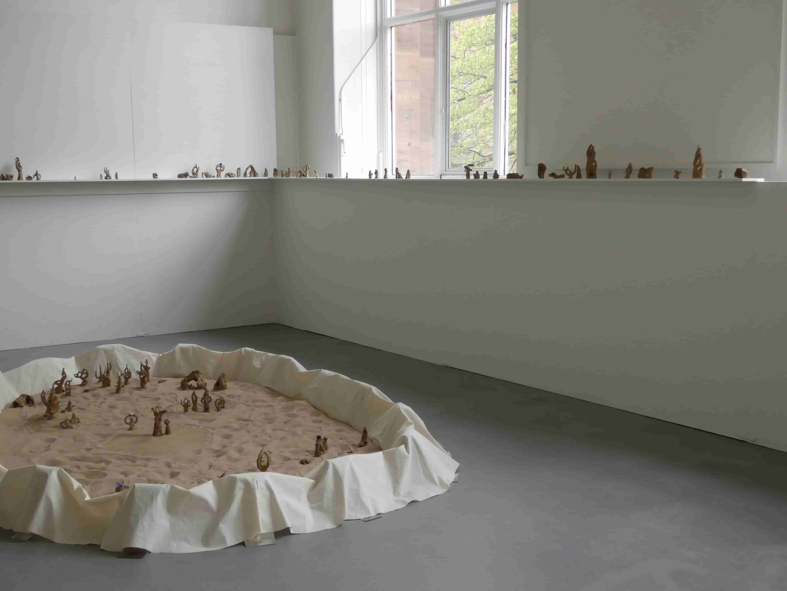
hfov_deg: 41.2
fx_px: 1046
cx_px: 394
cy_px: 296
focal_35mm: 46
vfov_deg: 31.5
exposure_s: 1/80
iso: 320
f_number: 3.8
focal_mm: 8.2
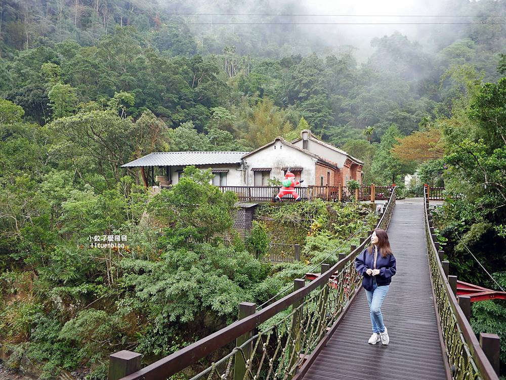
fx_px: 409
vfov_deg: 49.8
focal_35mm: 28
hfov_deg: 63.4
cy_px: 190
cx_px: 253
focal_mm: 14
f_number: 2.5
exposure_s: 1/60
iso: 320
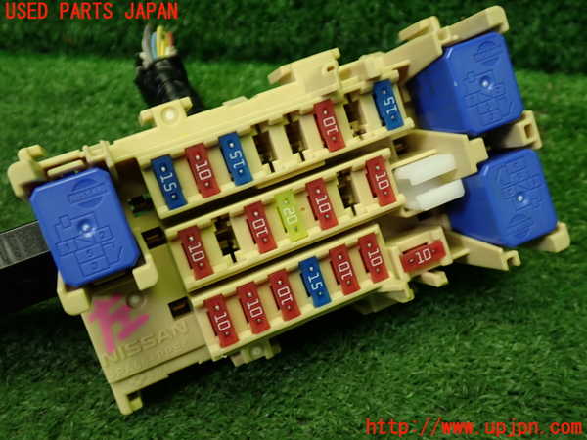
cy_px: 220
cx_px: 294
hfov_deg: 49.0
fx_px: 644
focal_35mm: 38
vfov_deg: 37.7
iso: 200
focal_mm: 6.83
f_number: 2.7
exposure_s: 1/50
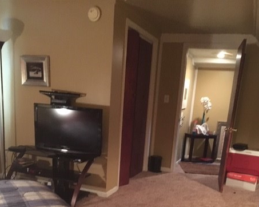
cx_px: 134
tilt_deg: -14.8
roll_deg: -4.2
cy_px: 182
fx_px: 306
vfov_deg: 35.3
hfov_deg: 45.8
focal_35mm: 40
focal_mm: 4.15
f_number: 2.2
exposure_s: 1/15
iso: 640
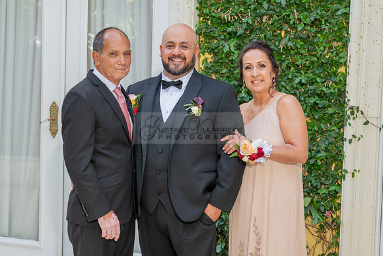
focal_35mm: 71
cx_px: 136
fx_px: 756
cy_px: 137
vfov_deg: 19.2
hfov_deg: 28.3
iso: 200
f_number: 4.5
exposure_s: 1/200
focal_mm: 54
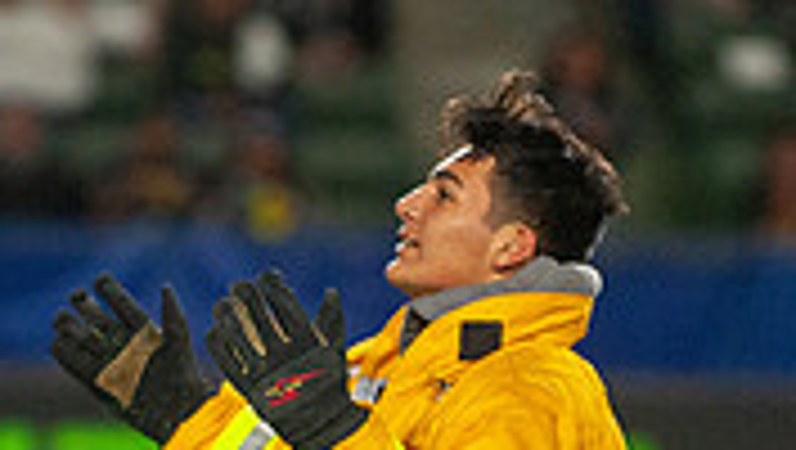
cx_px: 355
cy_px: 724
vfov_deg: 1.8
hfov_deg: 3.1
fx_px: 14495
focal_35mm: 686
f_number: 2.8
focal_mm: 200
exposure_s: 1/2500
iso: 3200
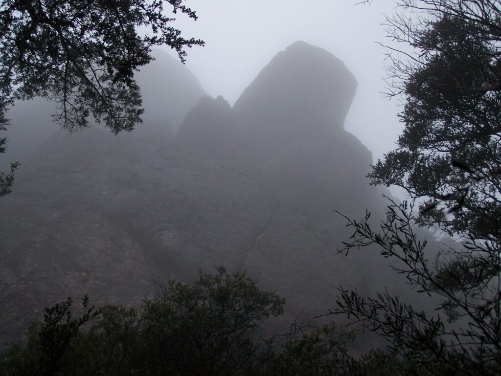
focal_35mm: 56
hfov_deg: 34.3
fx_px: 811
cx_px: 250
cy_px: 188
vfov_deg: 26.1
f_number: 3.1
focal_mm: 9.3
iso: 80
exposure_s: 1/320
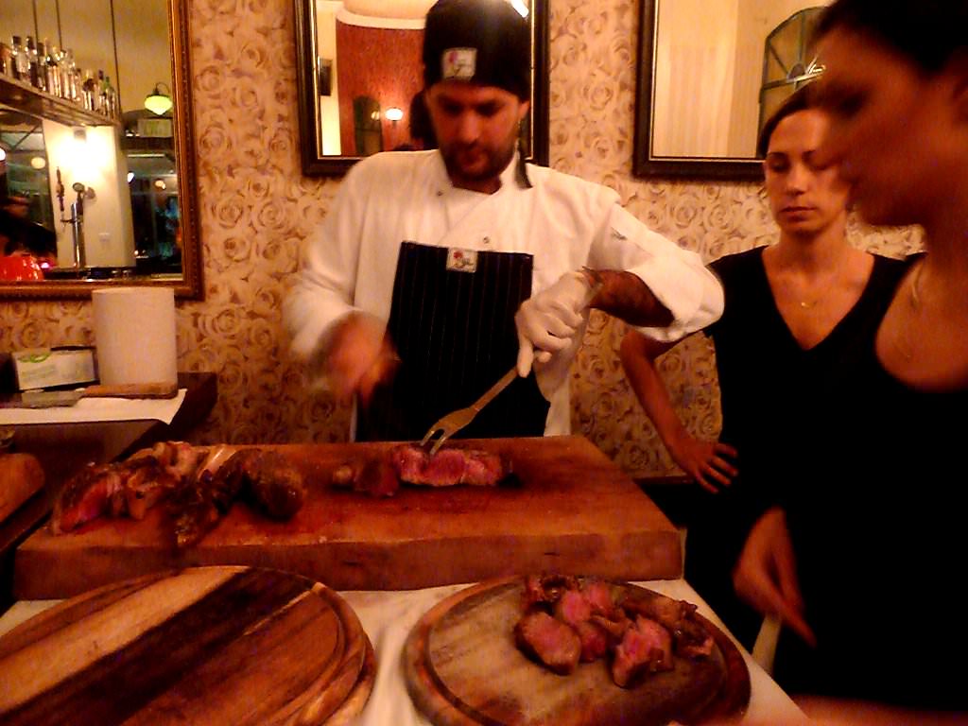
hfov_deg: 69.4
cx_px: 484
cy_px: 363
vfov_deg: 54.9
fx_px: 699
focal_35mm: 25
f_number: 3.3
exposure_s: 1/4
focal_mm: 4.1
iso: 800
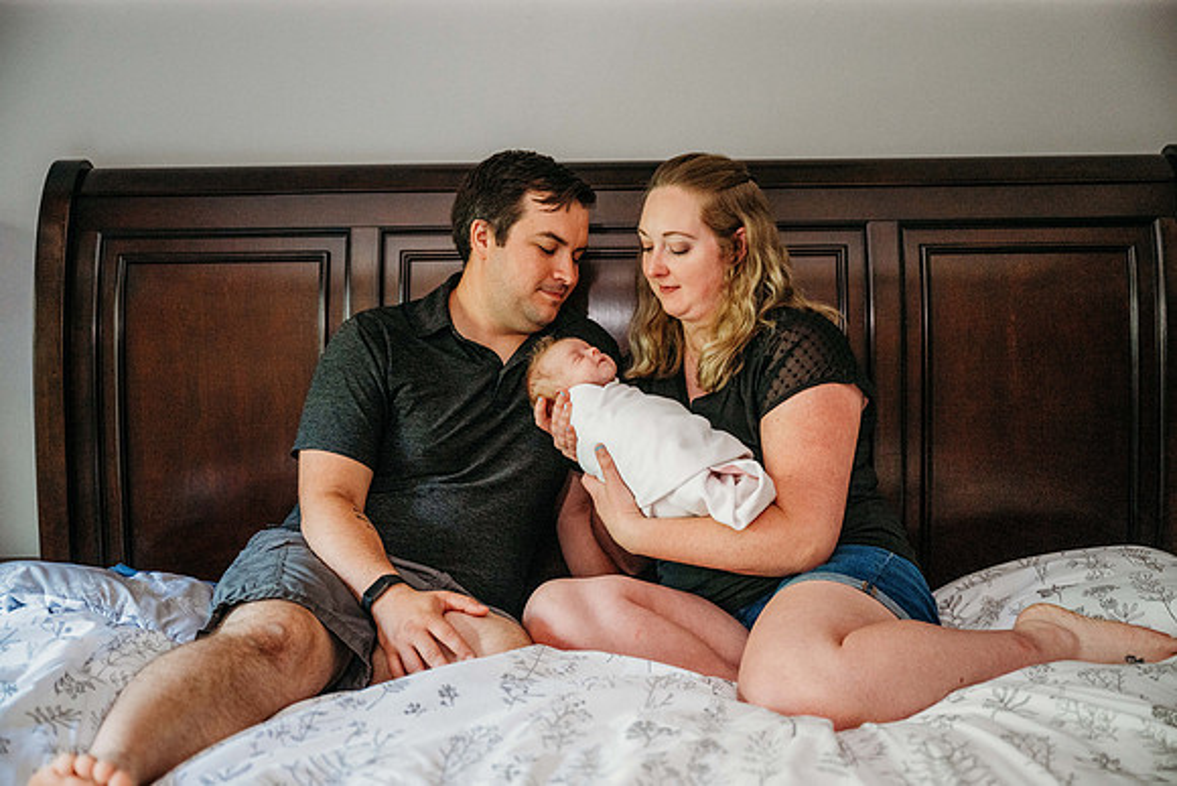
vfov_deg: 32.6
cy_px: 393
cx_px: 588
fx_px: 1341
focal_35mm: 41
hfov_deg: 47.4
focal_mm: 41
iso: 2000
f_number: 2.8
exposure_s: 1/250
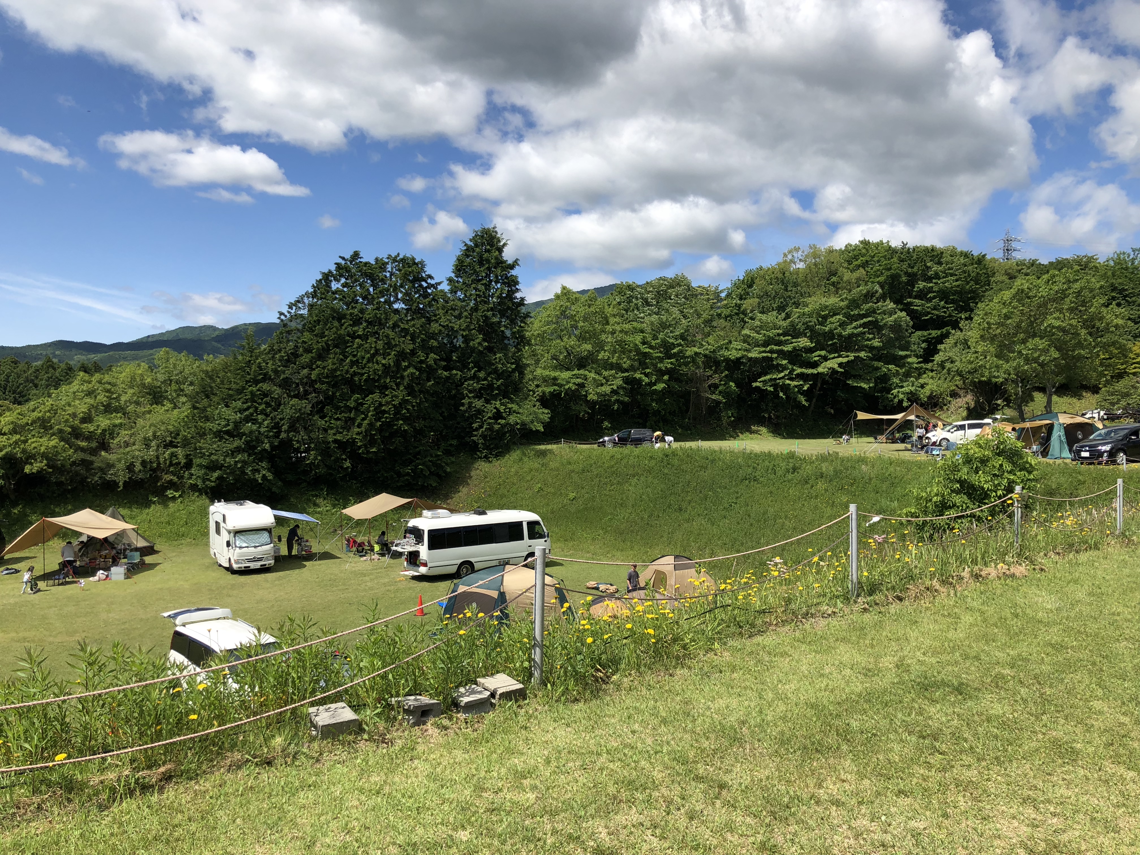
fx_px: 922
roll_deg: -1.4
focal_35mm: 28
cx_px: 570
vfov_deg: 49.7
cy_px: 428
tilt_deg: -0.1
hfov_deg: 63.4
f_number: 1.8
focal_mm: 4
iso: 20
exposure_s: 1/2183
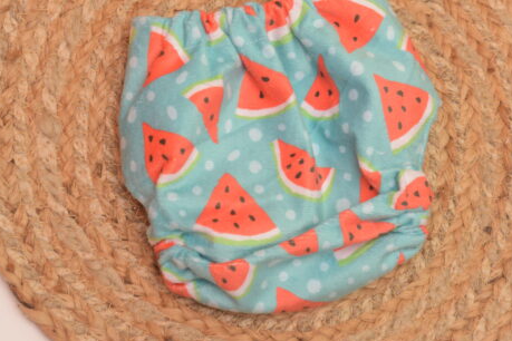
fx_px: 1394
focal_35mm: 98
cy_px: 143
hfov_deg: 20.8
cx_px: 281
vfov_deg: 14.0
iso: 100
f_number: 7.1
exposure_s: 1/50
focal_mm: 50
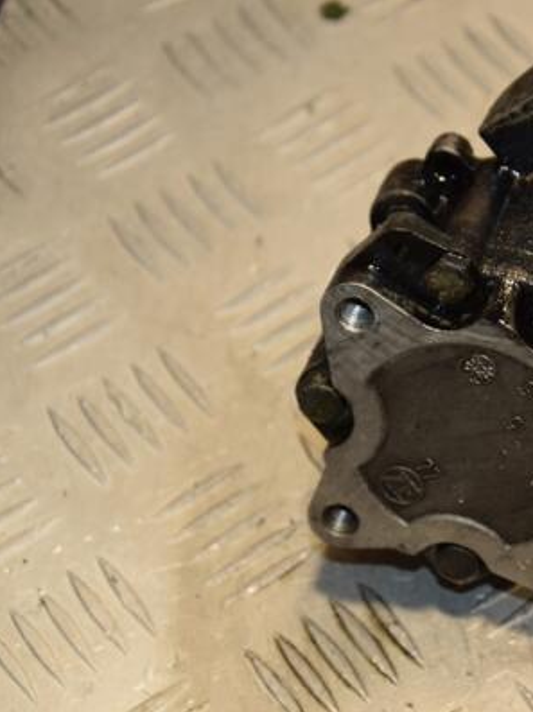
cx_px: 504
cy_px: 357
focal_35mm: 144
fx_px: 2961
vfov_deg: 13.7
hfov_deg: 10.2
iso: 800
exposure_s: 1/160
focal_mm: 66
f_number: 5.3
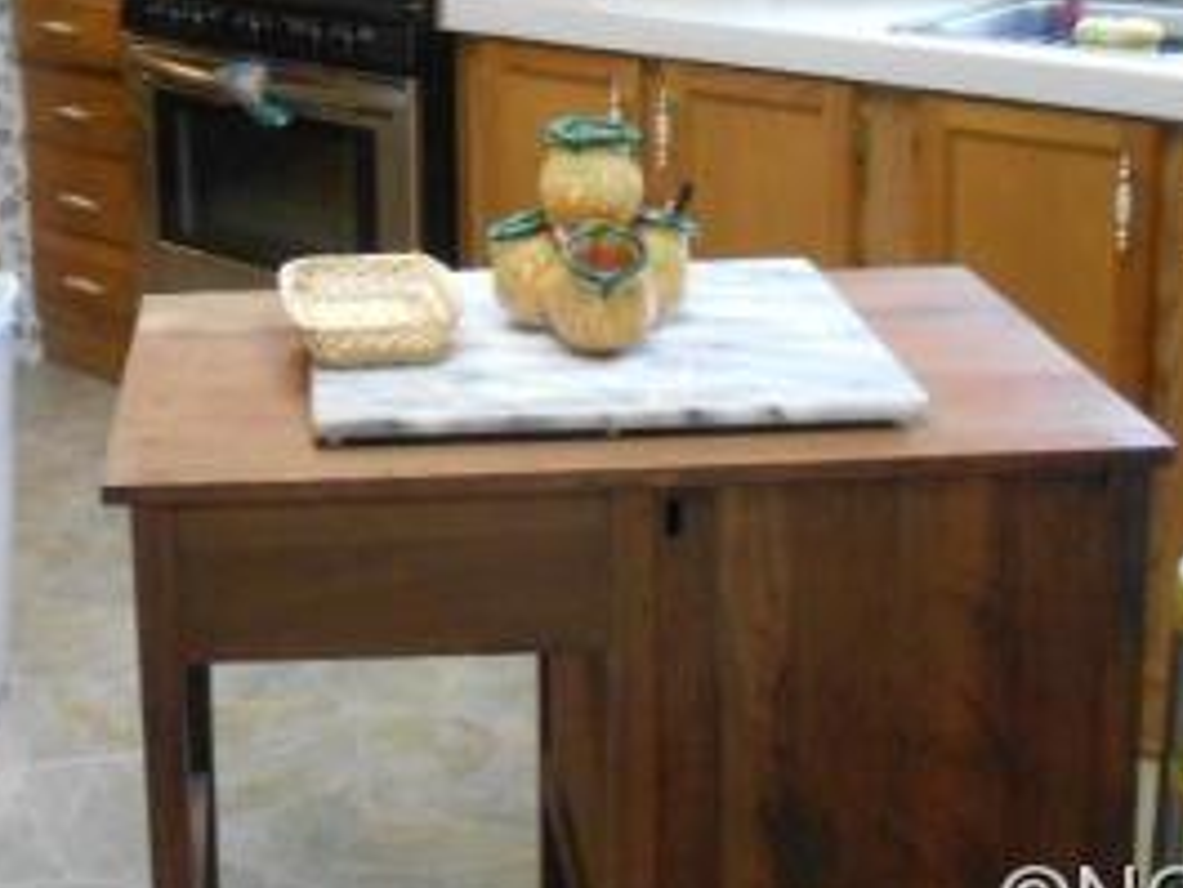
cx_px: 259
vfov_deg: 24.7
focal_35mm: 57
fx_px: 1949
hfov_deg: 32.9
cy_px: 31
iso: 400
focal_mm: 4.6
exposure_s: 1/30
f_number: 3.2
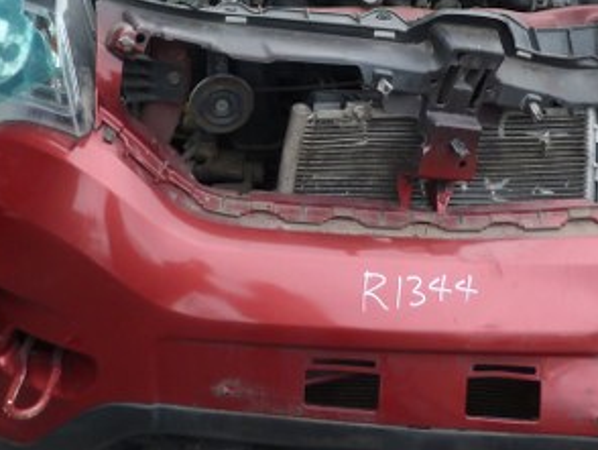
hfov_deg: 28.4
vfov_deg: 20.8
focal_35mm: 68
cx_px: 372
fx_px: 1176
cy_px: -12
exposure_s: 1/100
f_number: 3.6
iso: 80
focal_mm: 4.5
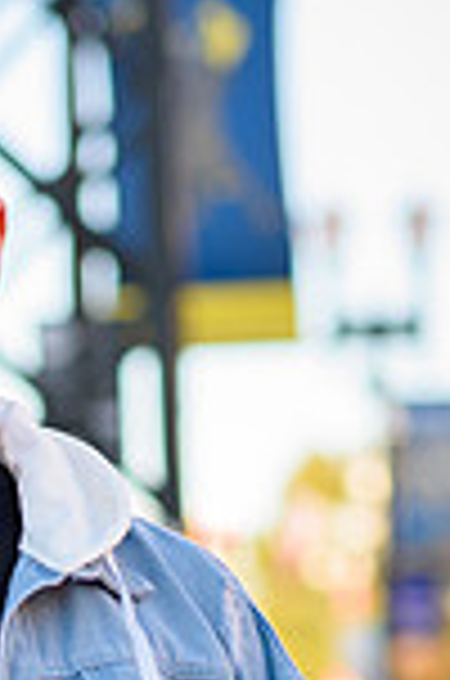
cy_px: 594
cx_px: -86
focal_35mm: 254
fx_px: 4784
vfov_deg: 8.1
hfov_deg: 5.4
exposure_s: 1/400
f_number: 2.8
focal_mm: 85
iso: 180
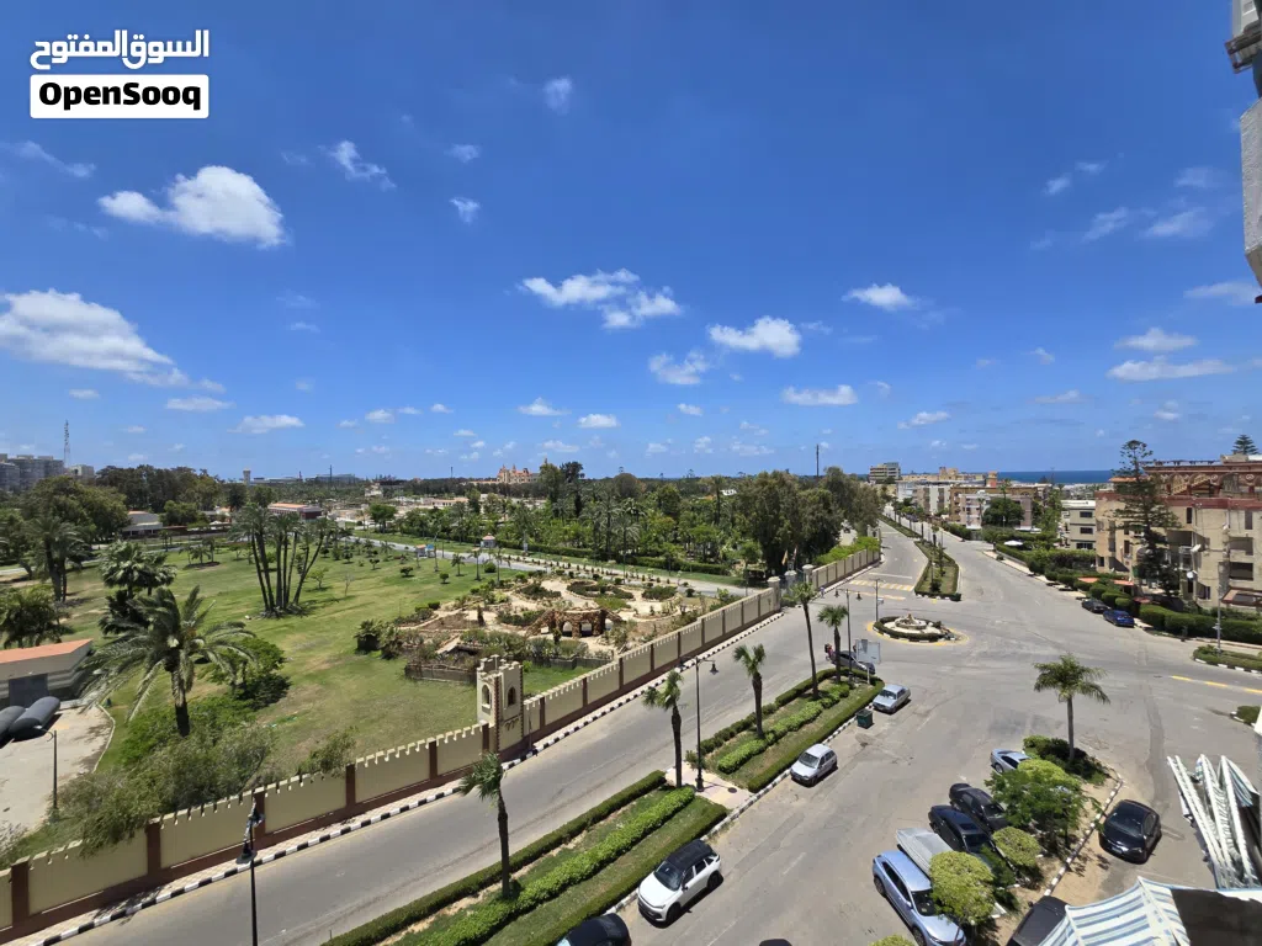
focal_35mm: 13
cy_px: 473
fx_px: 474
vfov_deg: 89.9
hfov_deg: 106.2
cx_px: 631
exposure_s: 1/3160
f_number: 2.2
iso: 50
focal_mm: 2.2
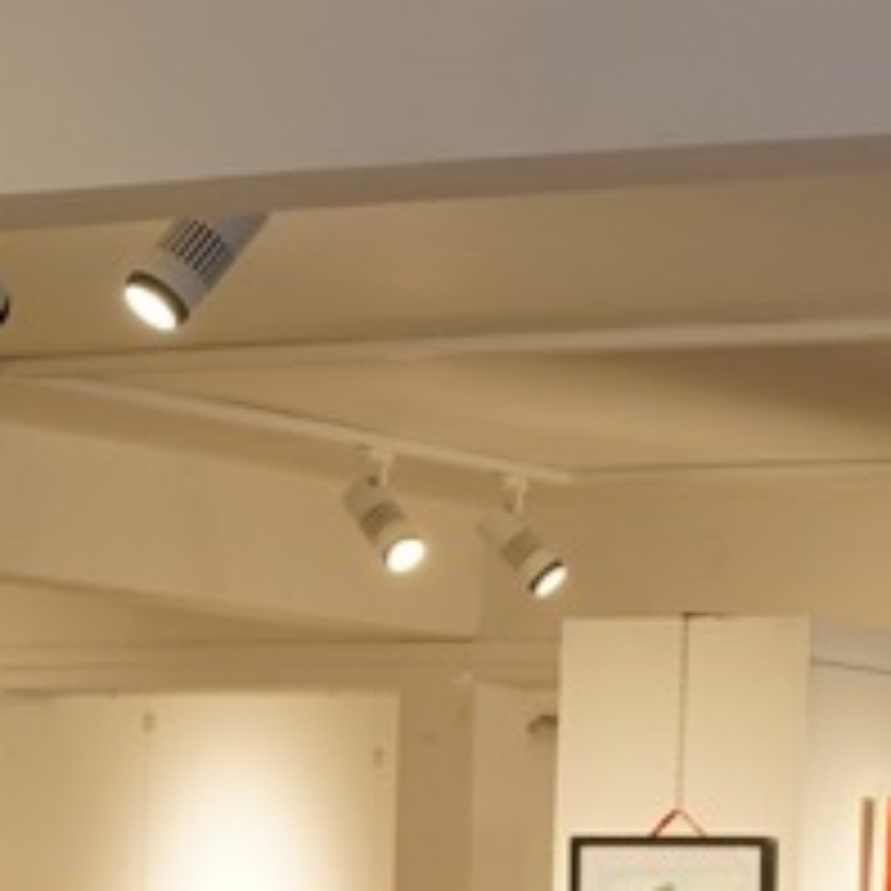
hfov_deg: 10.7
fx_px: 4485
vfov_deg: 11.1
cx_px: 1552
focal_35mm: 154
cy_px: 1127
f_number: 4
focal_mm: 28
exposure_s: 1/160
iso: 500
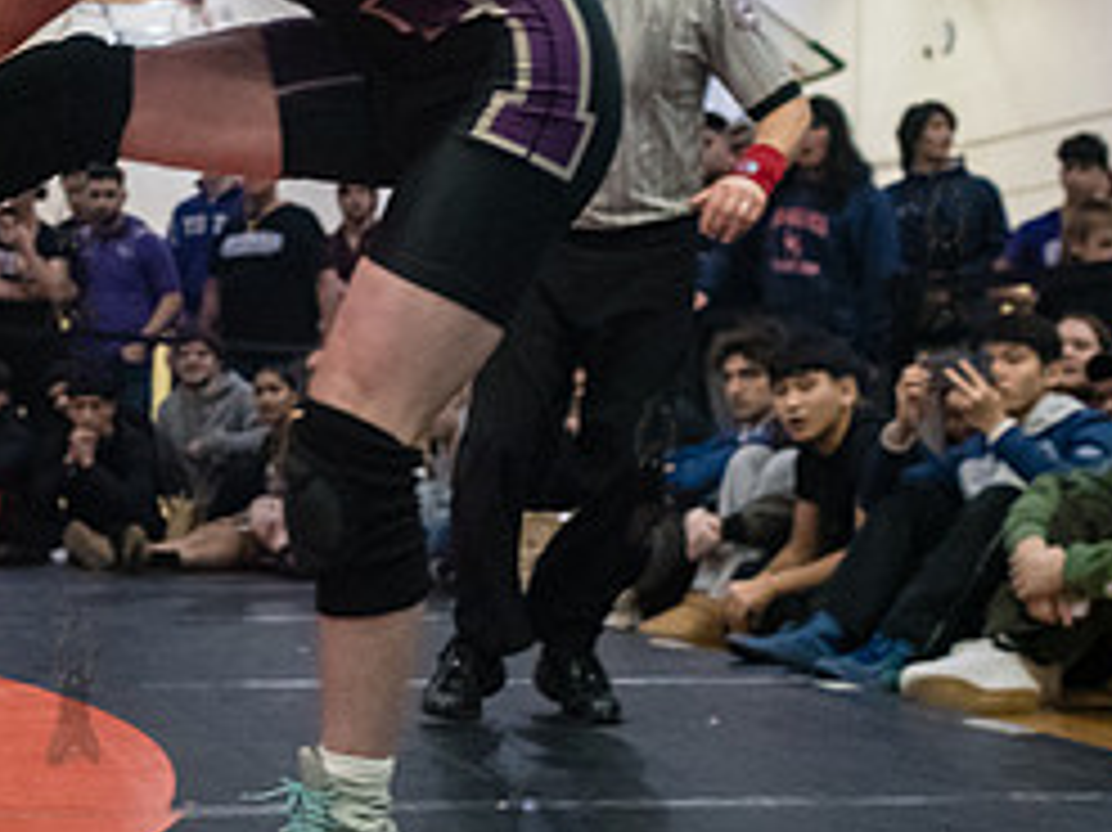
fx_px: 2858
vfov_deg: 16.6
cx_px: 139
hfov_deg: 21.6
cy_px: 307
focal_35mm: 89
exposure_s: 1/400
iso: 8000
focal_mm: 35
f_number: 4
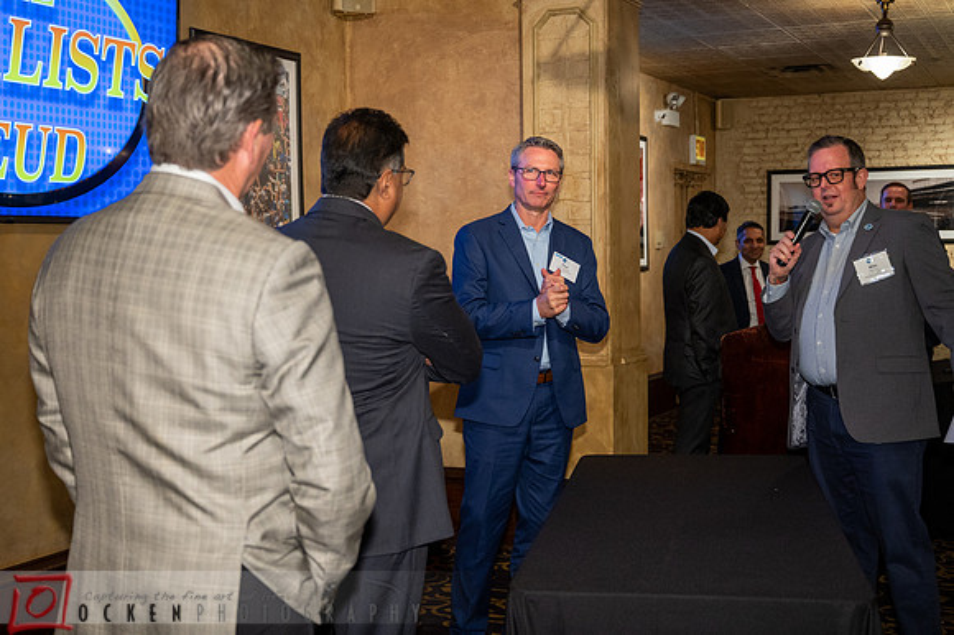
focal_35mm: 46
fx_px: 1206
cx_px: 493
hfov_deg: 43.2
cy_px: 318
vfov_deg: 29.5
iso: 2500
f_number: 4
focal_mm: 43
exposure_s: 1/100
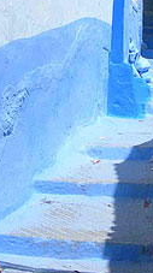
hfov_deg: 12.6
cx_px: 123
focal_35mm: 95
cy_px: 83
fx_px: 688
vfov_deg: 22.4
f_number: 4.8
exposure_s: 1/784
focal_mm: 7.8
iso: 50
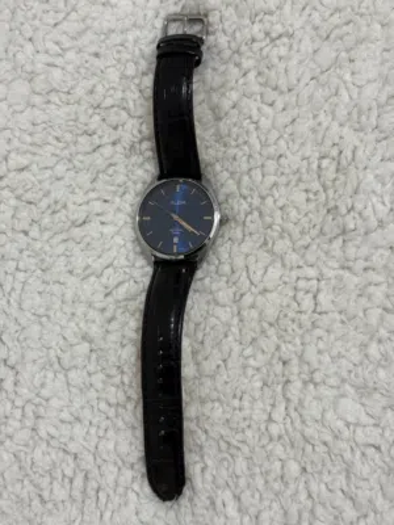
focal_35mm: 48
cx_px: 197
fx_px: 728
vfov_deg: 39.7
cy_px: 262
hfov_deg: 30.3
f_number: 1.78
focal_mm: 6.76
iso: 200
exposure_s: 1/60
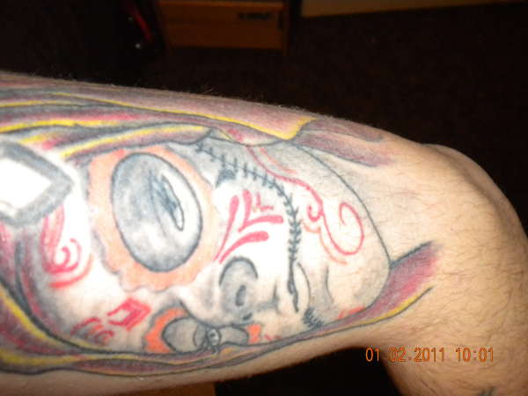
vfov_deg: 40.7
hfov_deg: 52.6
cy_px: 198
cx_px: 264
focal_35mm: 35
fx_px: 534
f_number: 3.1
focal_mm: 6.3
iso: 400
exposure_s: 1/30
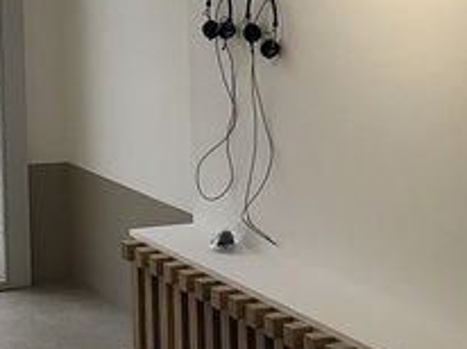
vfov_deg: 10.6
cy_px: -116
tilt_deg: +0.4
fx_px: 1833
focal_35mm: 136
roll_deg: +1.8
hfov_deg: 14.3
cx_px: 18
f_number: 1.8
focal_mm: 3.99
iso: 20
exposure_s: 1/216
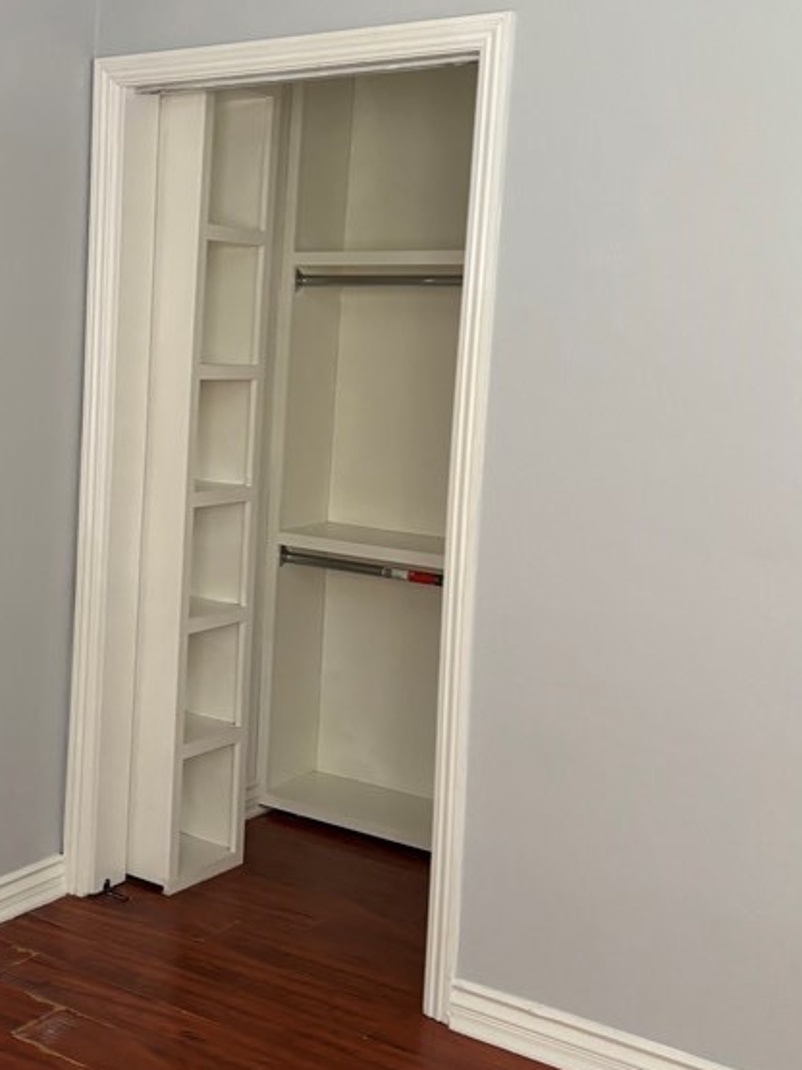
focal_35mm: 48
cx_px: 81
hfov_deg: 29.0
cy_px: 490
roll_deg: -3.7
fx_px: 1483
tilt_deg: -6.3
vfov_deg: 39.6
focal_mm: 5.96
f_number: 1.6
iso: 250
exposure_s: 1/60
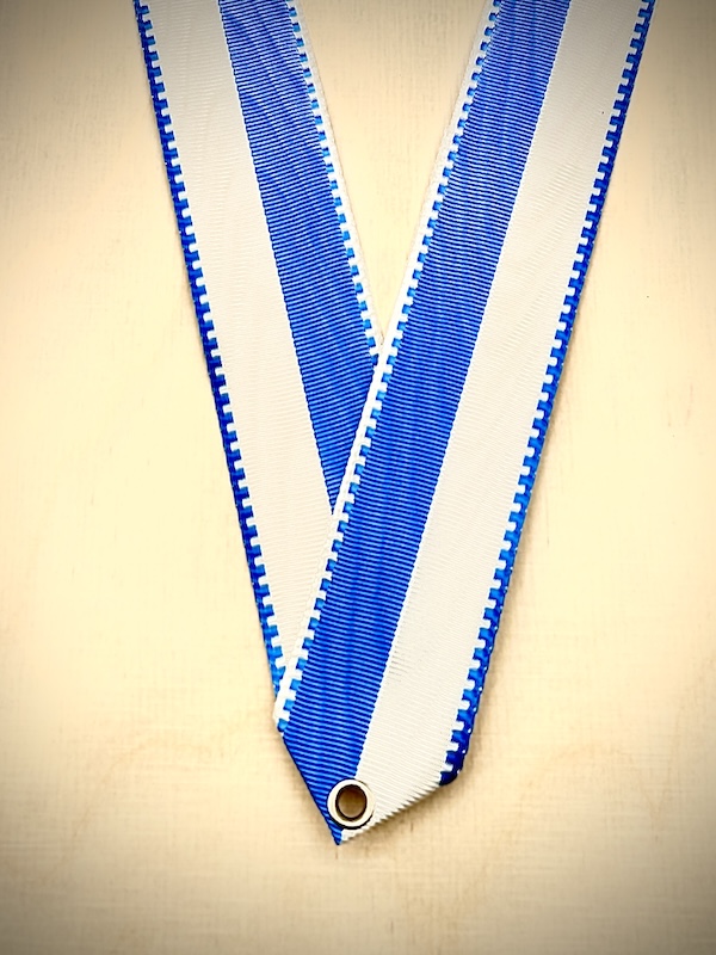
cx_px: 358
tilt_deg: -66.0
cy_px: 478
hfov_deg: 53.1
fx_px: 717
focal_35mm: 26
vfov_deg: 67.3
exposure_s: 1/145
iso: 32
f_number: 1.5
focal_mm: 5.7
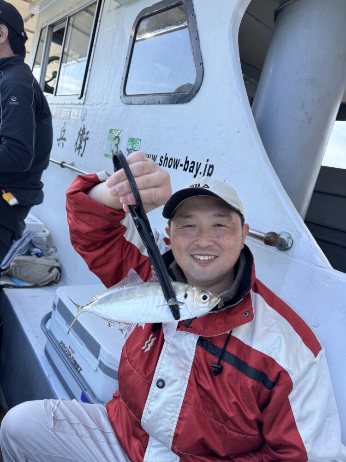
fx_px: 320
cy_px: 231
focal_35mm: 24
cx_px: 173
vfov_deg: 71.6
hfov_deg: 56.8
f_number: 1.78
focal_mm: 6.76
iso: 80
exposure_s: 1/832
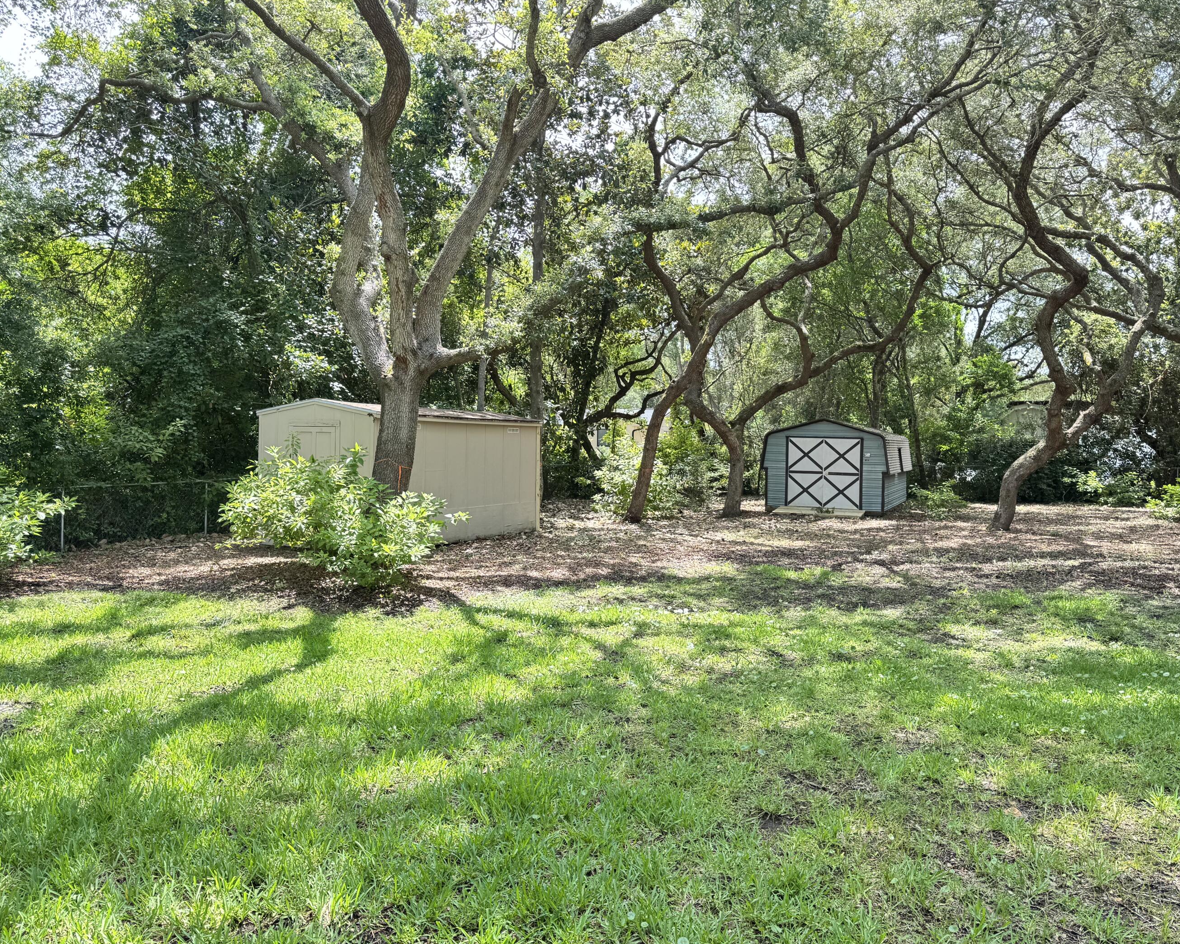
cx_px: 599
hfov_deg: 64.1
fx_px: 943
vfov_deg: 53.1
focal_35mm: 27
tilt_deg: -0.9
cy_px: 442
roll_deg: -1.0
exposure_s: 1/368
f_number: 1.78
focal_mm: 6.76
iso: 80
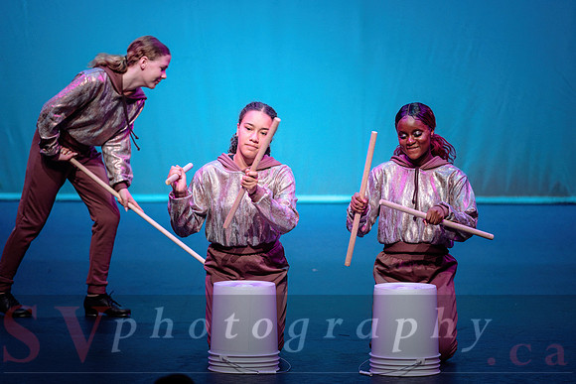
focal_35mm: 221
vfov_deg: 6.2
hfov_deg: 9.3
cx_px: 317
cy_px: 206
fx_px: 3538
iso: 1600
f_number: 2.8
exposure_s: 1/400
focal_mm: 200
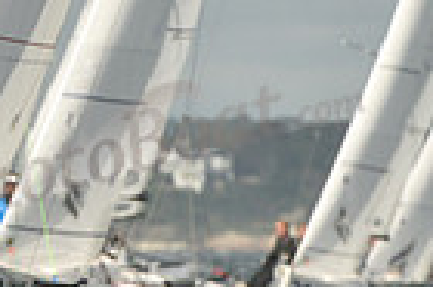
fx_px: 19967
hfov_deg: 1.2
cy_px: 29
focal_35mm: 1662
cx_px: -229
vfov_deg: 0.8
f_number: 8
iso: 320
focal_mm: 400
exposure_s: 1/1250
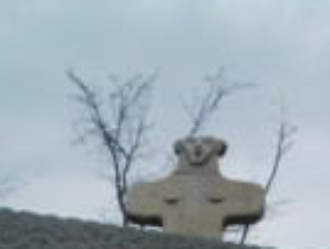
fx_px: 898
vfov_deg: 15.1
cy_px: 311
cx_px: 244
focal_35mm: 94
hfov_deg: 20.7
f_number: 2.8
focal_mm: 5.58
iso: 64
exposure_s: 1/320
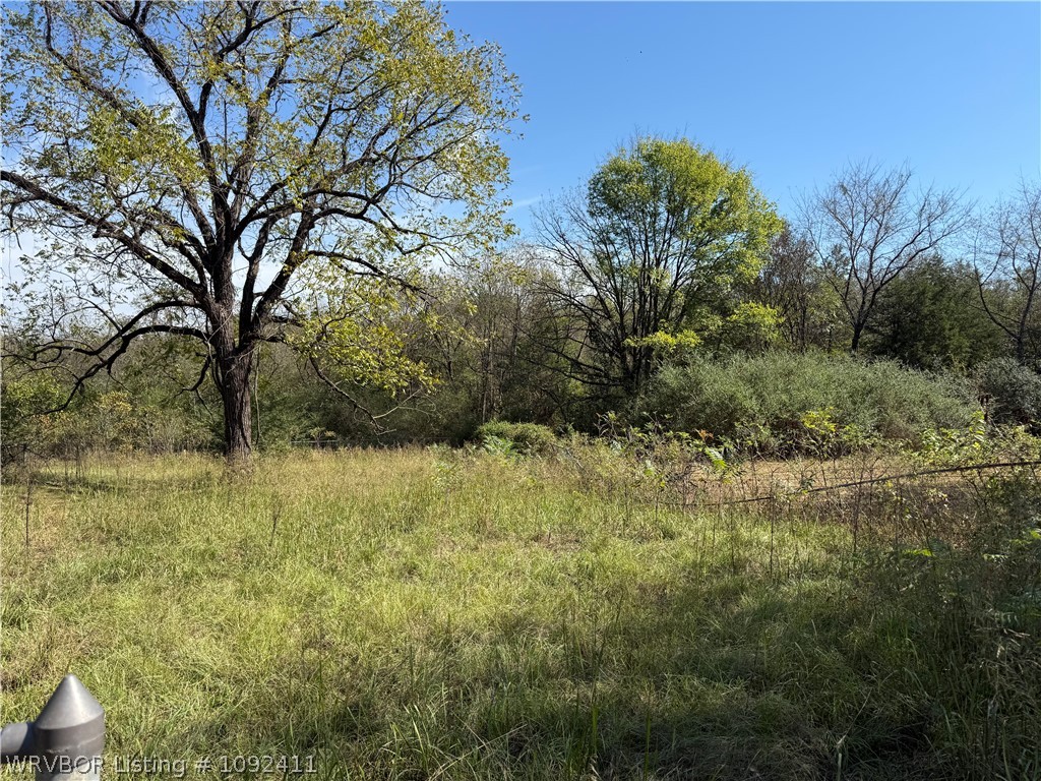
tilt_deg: -1.0
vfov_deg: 56.8
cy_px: 390
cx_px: 520
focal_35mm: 24
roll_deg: +0.0
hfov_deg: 71.6
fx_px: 722
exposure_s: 1/2801
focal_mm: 6.76
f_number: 1.78
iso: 80
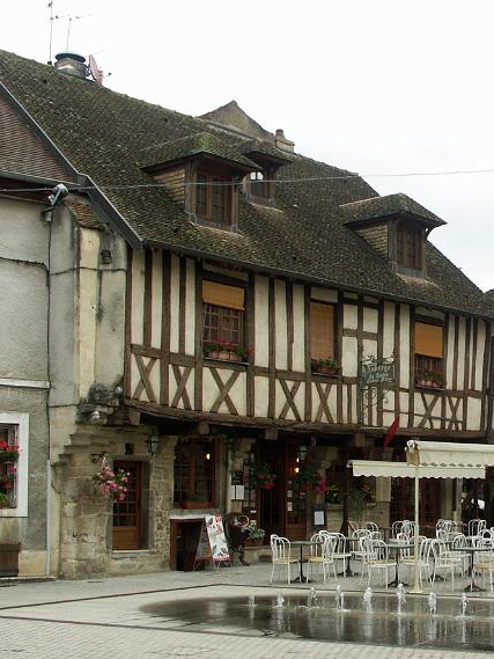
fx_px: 1198
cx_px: 480
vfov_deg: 30.6
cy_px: 397
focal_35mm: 63
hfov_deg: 22.5
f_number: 5.6
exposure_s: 1/125
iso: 64
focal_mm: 9.15
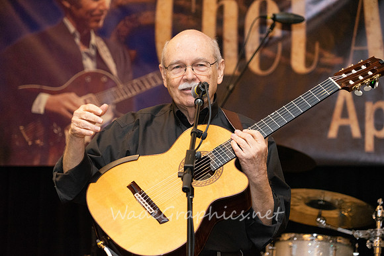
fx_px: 1931
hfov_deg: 11.4
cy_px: 128
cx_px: 192
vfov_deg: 7.6
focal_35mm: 181
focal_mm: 181
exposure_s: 1/160
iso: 4000
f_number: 6.3
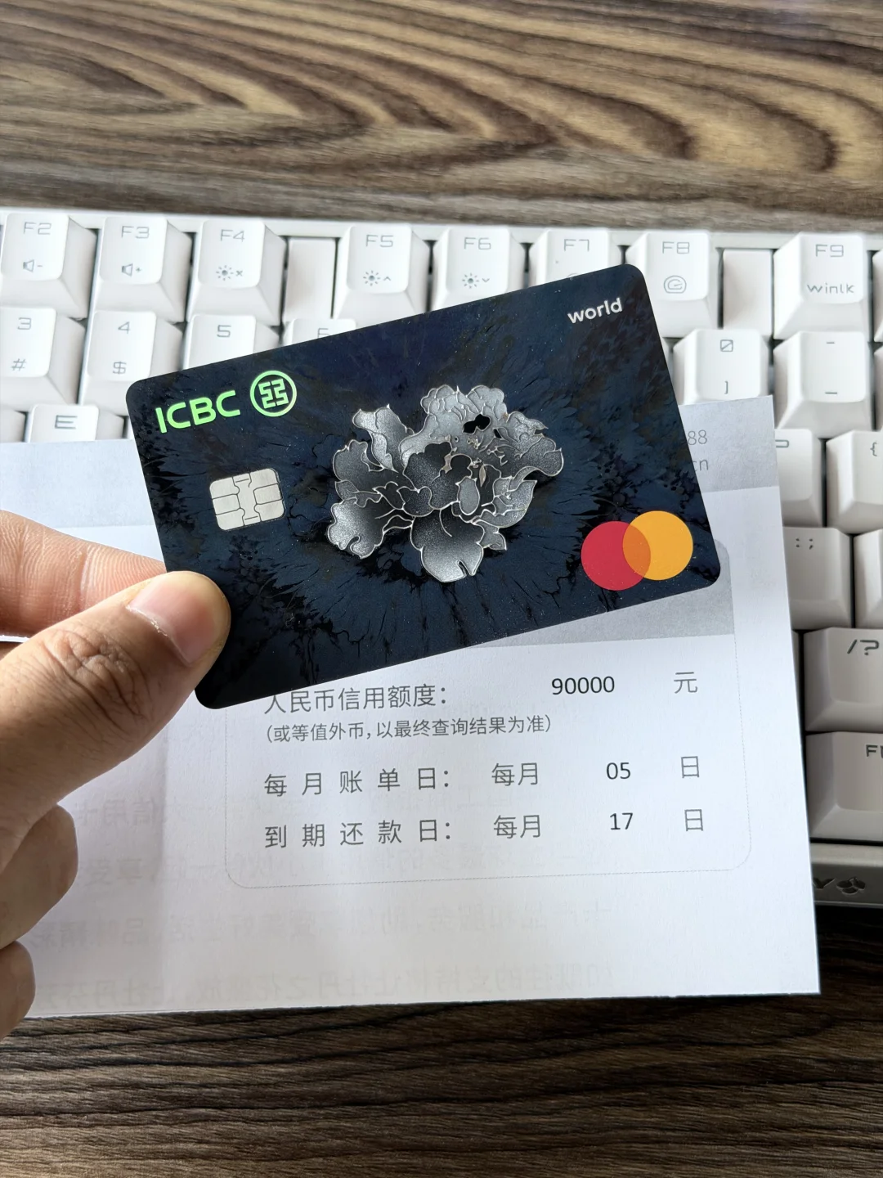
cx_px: 442
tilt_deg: -65.5
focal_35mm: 48
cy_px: 589
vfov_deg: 39.7
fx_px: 1633
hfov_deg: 30.3
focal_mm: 6.76
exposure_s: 1/121
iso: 64
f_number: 1.78
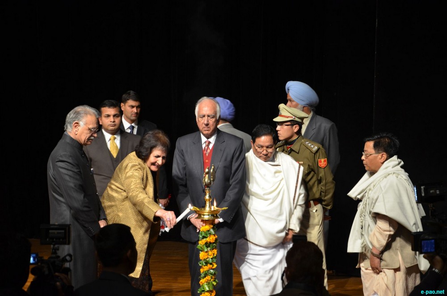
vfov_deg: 11.4
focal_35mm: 120
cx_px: 224
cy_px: 148
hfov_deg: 17.1
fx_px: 1487
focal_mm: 80
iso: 800
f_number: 5.3
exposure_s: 1/30
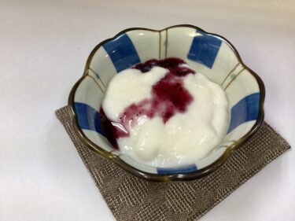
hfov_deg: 58.4
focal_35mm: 31
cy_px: 110
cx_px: 148
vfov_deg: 45.4
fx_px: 264
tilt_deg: -56.4
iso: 80
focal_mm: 3.3
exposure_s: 1/50
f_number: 2.4
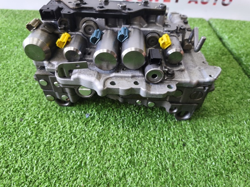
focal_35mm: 23
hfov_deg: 73.9
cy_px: 94
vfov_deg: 58.9
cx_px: 125
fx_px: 166
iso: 320
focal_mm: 5.35
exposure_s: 1/50
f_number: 1.7
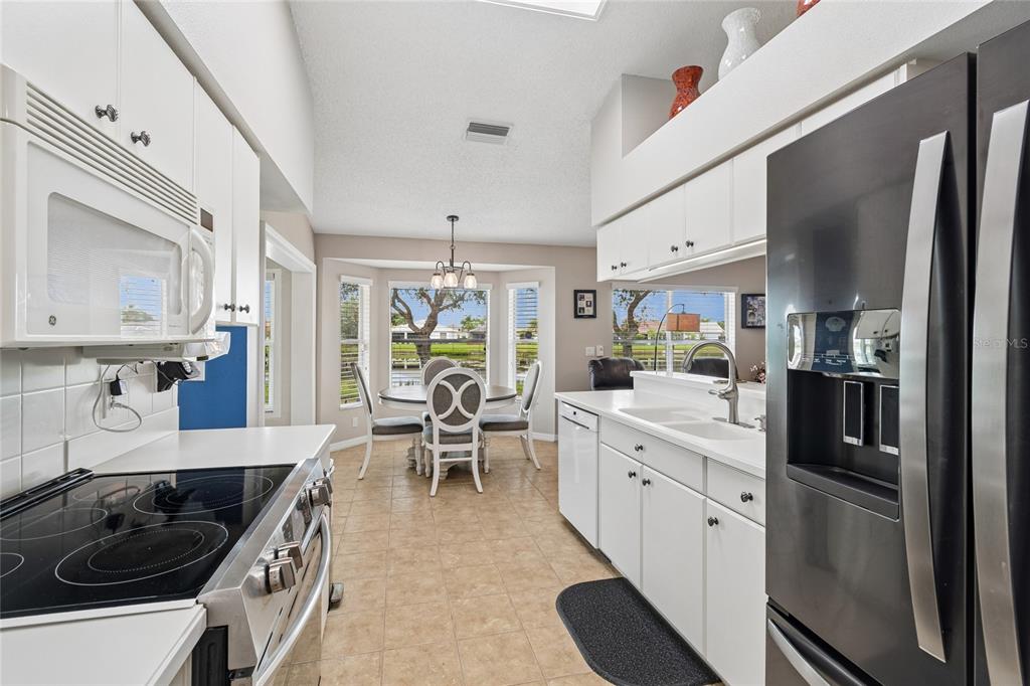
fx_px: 429
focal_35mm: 15
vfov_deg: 77.3
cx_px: 515
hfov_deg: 100.4
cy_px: 343
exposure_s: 1/8
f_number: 7.1
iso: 100
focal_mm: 10
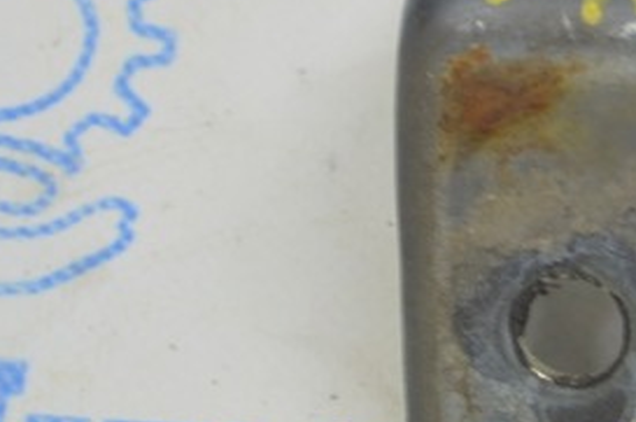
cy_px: 122
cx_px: 613
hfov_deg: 11.6
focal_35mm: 176
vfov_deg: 7.8
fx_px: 3104
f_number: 5.6
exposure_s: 1/20
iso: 400
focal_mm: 50
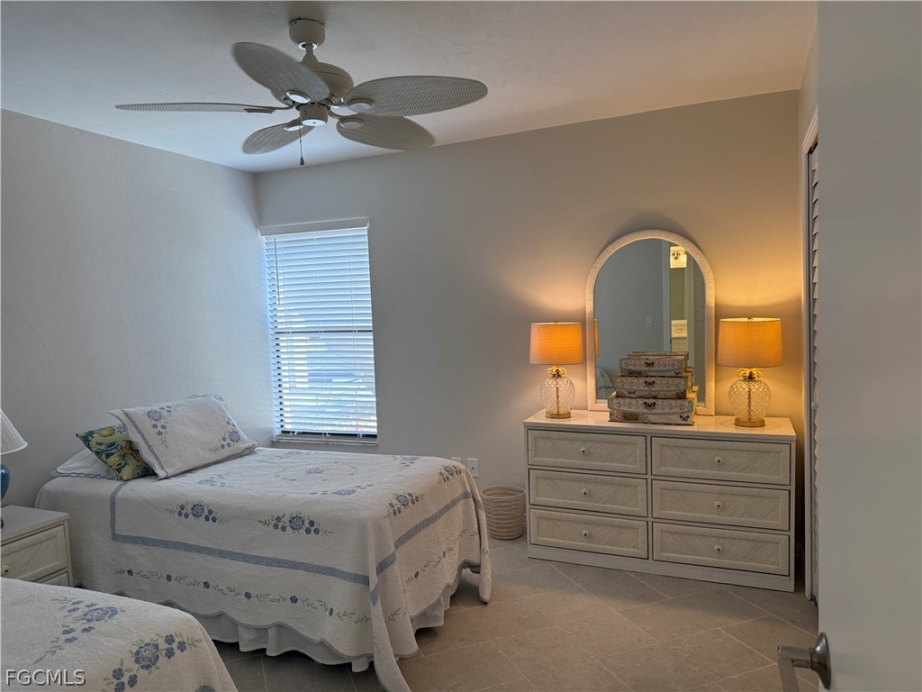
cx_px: 461
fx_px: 639
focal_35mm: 24
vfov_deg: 56.8
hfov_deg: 71.6
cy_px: 346
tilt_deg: -3.3
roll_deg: +2.4
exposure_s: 1/240
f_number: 1.78
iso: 160
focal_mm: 6.76
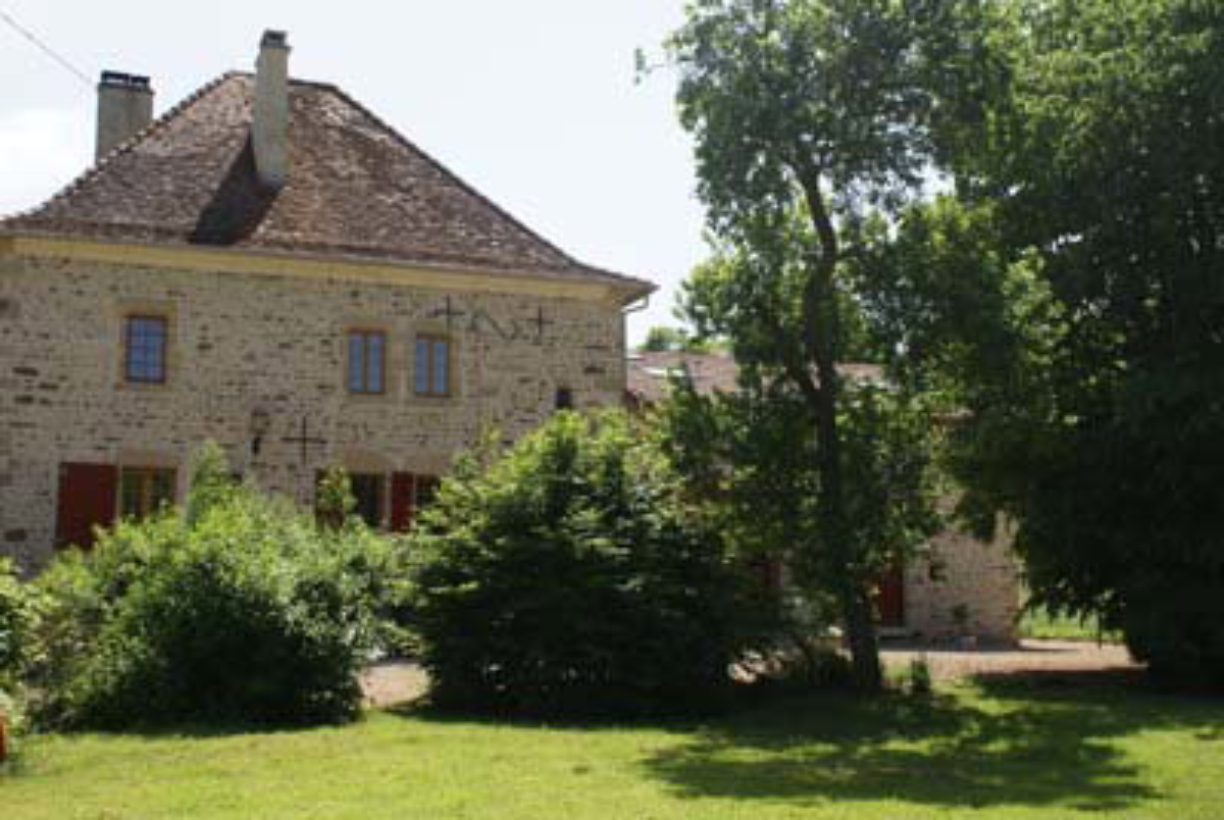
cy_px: 410
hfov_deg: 43.5
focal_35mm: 45
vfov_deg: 30.0
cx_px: 612
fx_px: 1532
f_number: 9
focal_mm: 30
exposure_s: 1/200
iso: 100
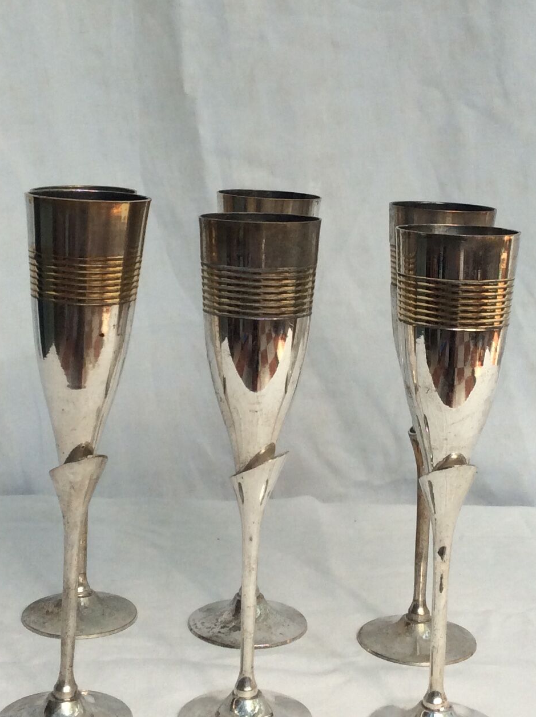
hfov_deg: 22.2
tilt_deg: -8.5
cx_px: 280
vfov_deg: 29.3
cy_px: 261
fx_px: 1366
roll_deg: -0.9
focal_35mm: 66
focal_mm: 3.3
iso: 32
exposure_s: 1/299
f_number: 2.4
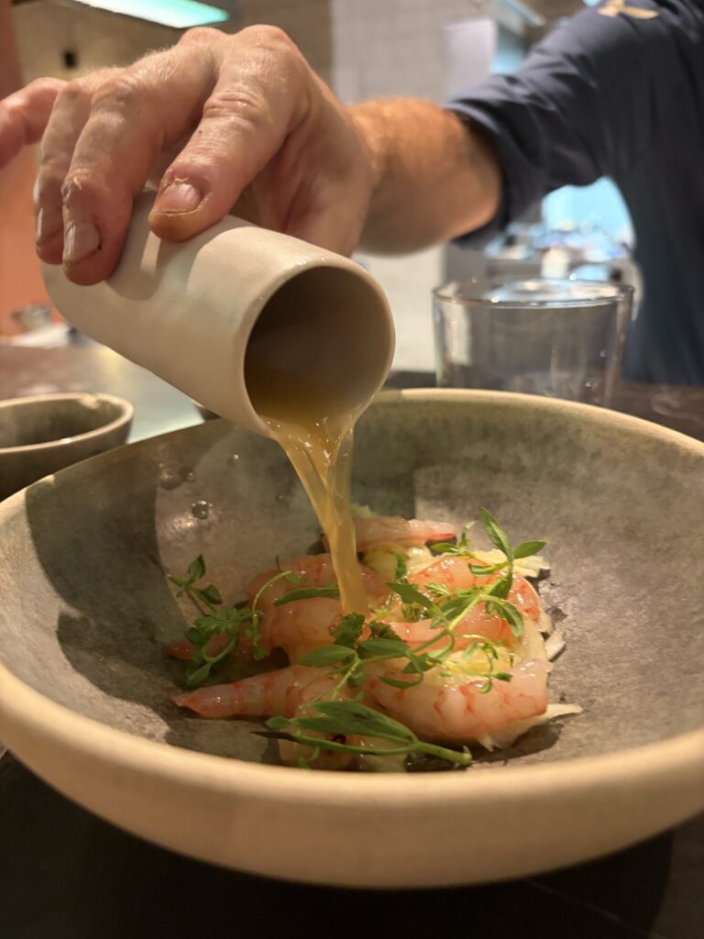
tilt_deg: -18.8
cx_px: 352
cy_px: 470
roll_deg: +3.1
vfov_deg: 67.3
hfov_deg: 53.1
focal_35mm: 26
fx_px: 705
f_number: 1.6
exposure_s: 1/33
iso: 400
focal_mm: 5.96
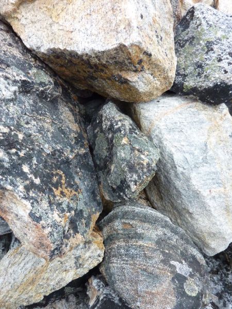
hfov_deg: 54.9
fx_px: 223
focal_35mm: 25
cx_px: 116
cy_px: 154
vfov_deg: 69.4
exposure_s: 1/250
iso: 200
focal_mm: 4.1
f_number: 3.5
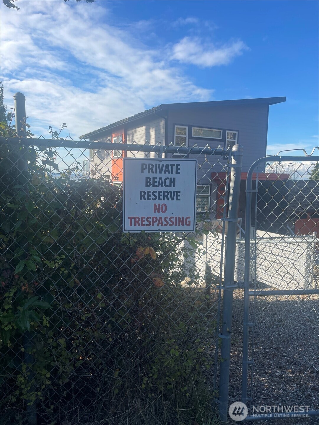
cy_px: 212
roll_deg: -1.7
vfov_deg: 67.3
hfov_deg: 53.1
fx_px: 319
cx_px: 160
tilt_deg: -5.9
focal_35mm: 26
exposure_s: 1/1984
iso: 32
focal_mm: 4.2
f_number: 1.6
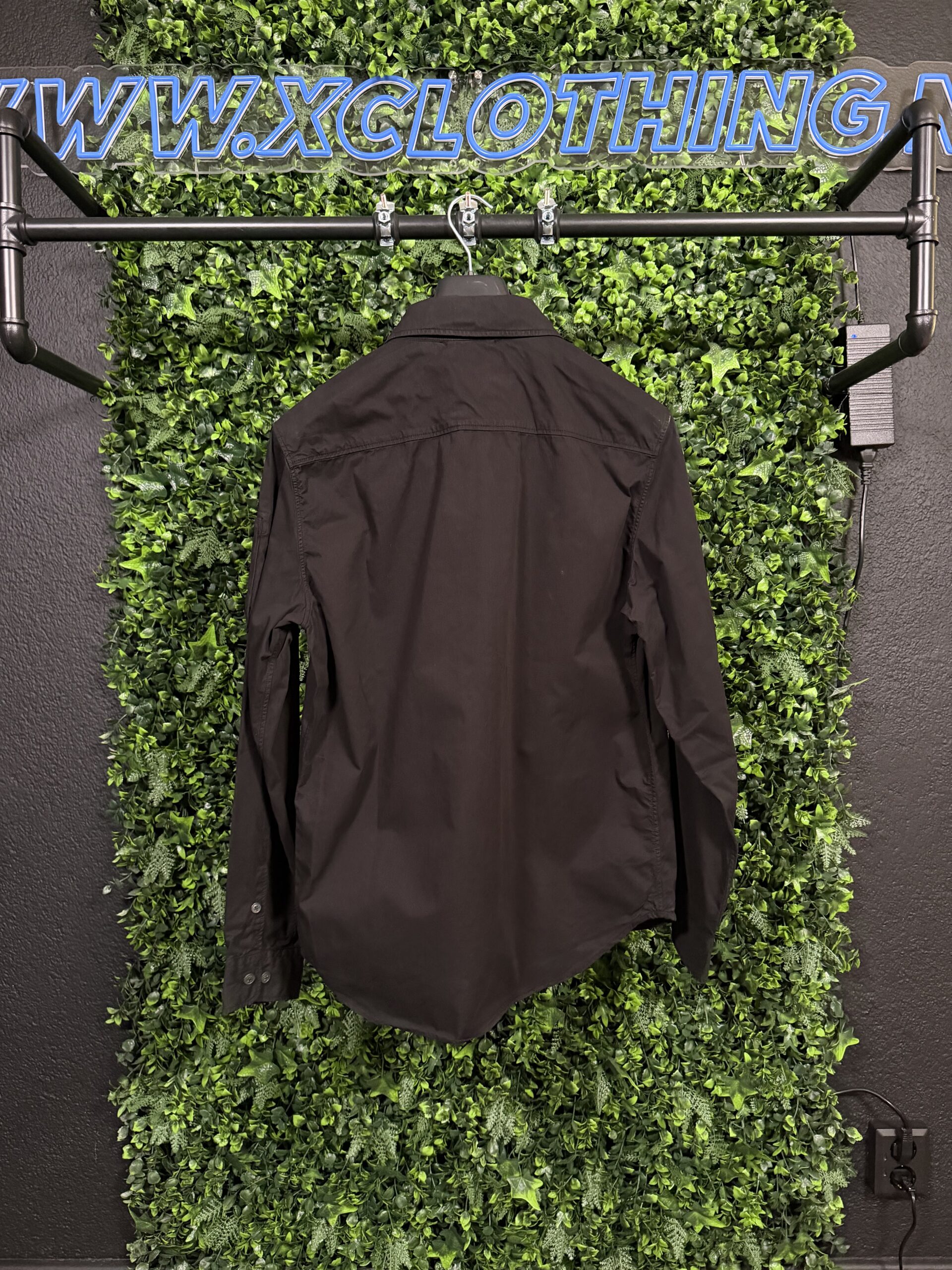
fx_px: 880
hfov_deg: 56.8
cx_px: 476
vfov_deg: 71.6
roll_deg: -0.8
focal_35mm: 24
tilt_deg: -3.0
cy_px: 635
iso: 1000
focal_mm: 6.76
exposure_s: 1/40
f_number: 1.78
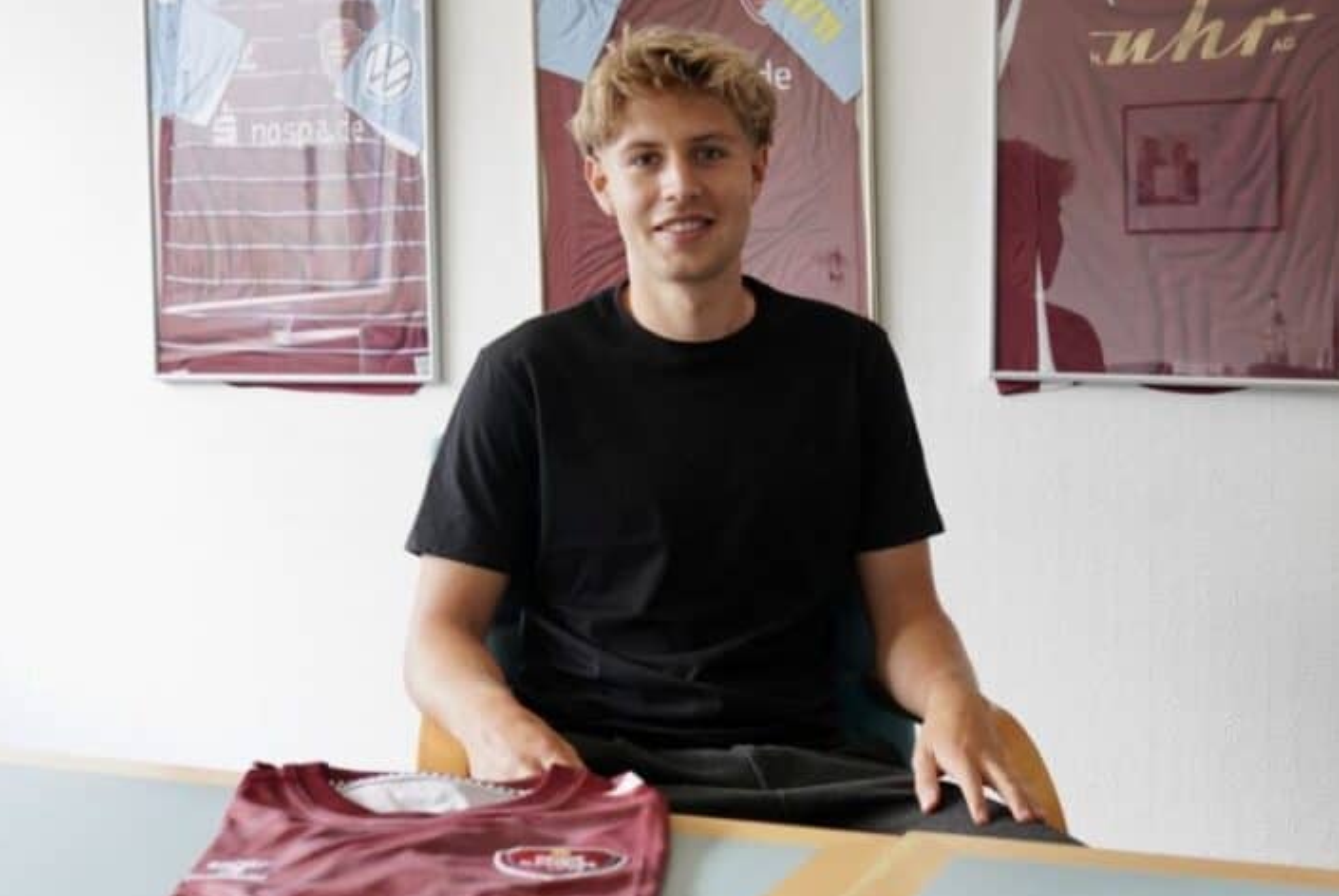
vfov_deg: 25.6
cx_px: 705
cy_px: 402
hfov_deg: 37.5
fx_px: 1974
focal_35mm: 53
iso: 400
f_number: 5.6
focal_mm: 35
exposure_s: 1/40
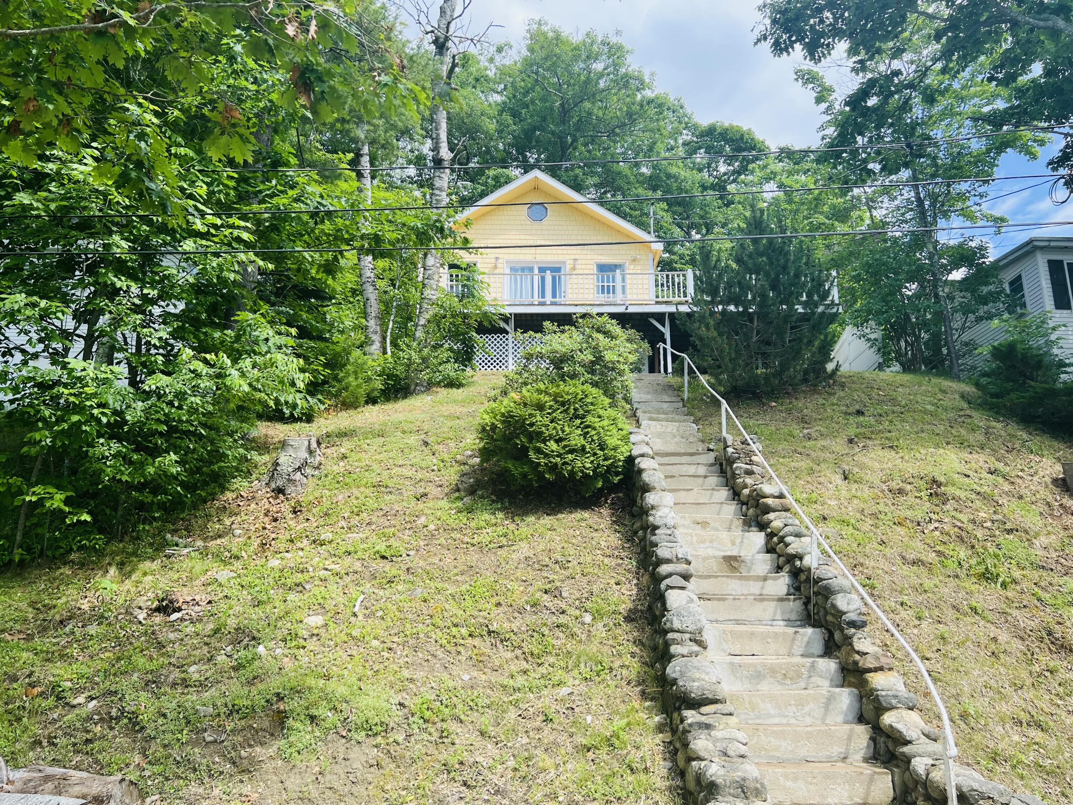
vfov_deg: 53.1
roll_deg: -1.5
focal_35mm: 26
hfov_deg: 67.3
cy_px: 402
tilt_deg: +14.6
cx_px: 536
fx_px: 806
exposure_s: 1/1553
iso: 50
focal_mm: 5.7
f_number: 1.5
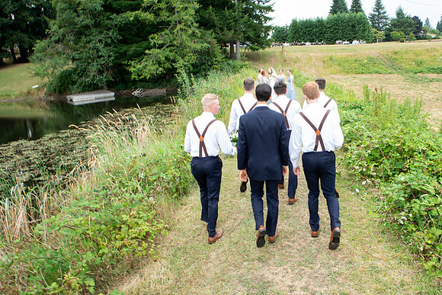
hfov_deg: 61.5
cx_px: 274
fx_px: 366
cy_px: 112
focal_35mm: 30
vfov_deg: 43.6
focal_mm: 24
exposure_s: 1/100
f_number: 14
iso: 400
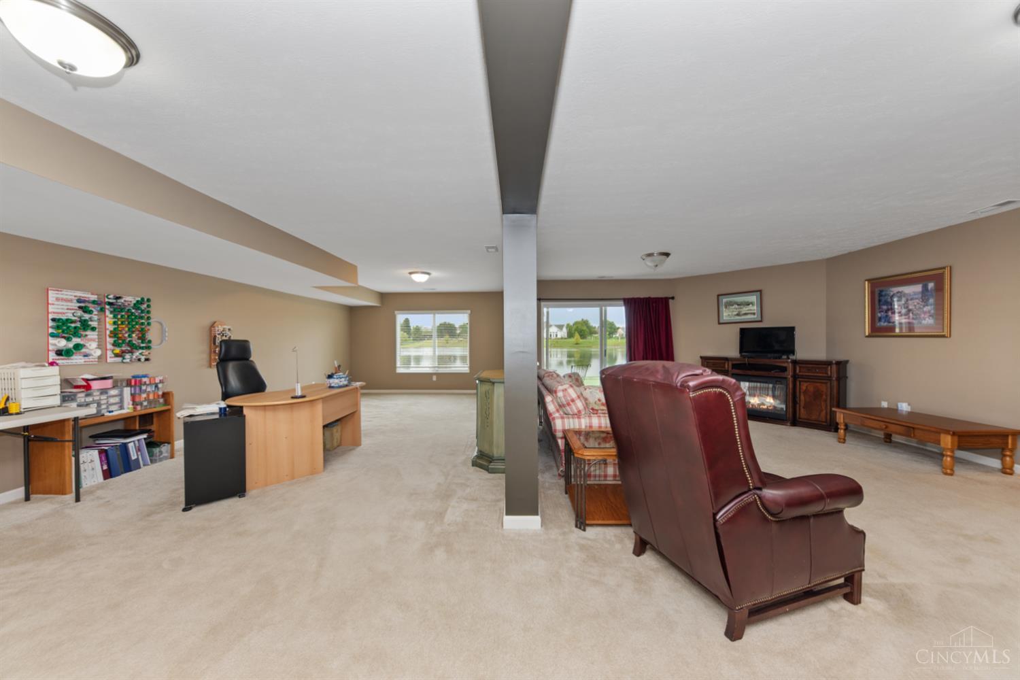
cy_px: 340
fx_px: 340
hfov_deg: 112.6
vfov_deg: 90.0
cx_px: 510
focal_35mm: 12
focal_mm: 12
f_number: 5.6
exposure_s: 1/25
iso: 400
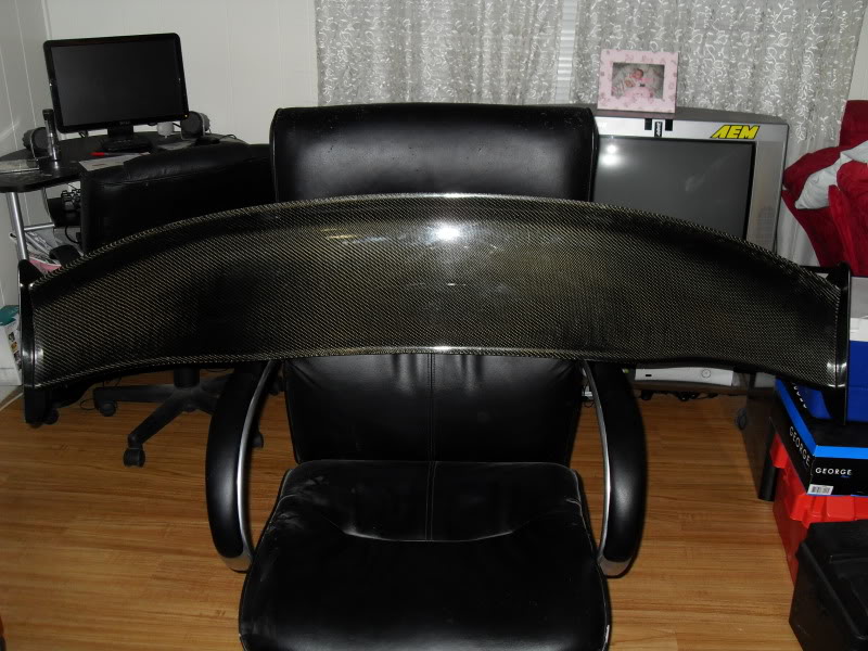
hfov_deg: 54.0
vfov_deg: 41.8
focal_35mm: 34
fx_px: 853
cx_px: 434
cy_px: 326
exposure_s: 1/45
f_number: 2.8
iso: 100
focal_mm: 6.3
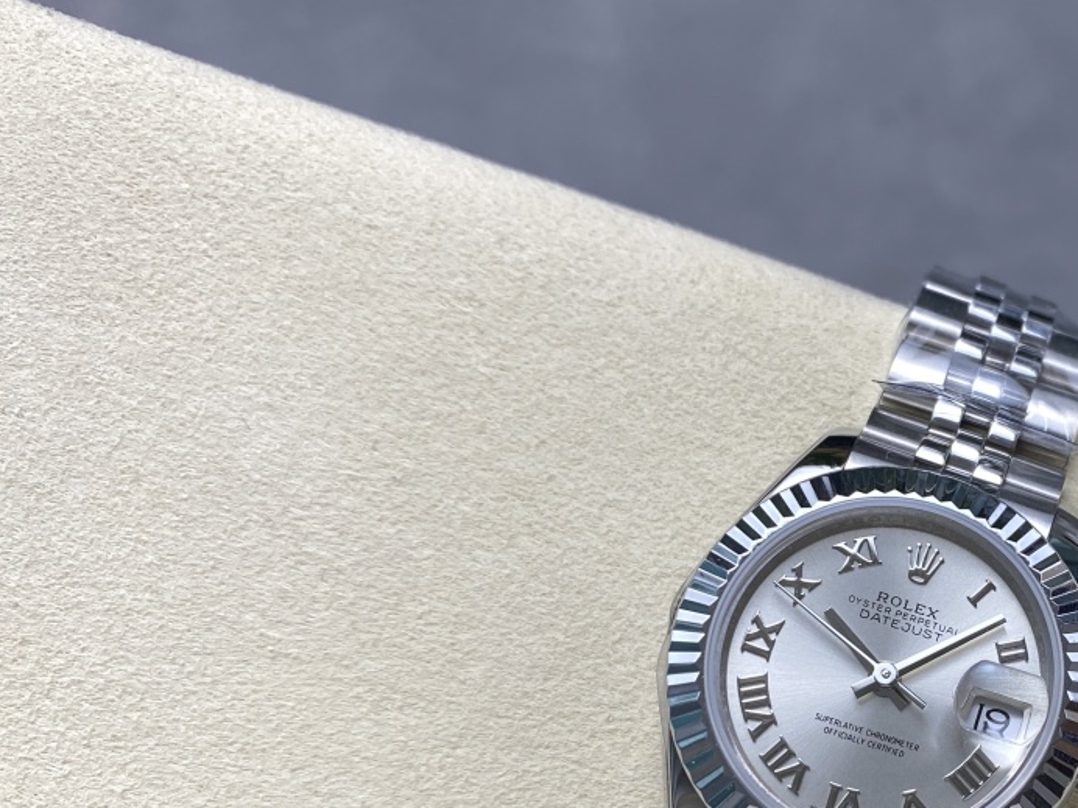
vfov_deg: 27.4
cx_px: 1031
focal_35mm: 52
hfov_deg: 34.1
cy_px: 671
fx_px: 1619
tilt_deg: -71.4
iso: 32
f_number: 1.8
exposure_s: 1/210
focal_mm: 4.25
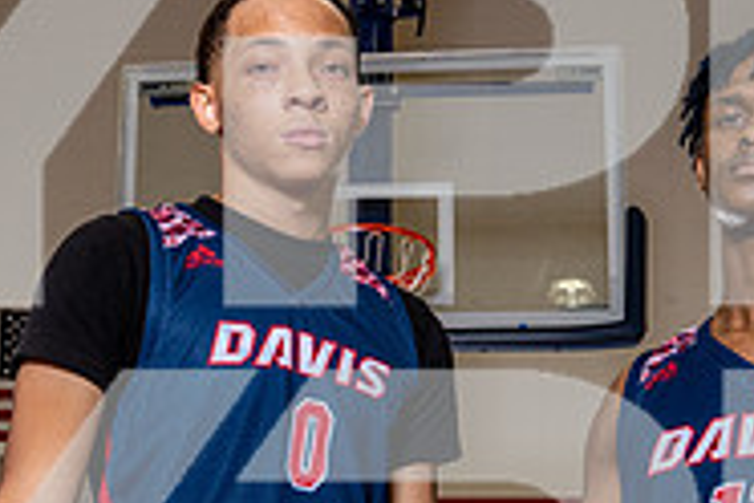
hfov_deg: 24.7
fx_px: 1696
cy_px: 586
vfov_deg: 16.2
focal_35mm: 81
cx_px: 158
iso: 800
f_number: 9
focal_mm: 26
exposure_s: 1/200
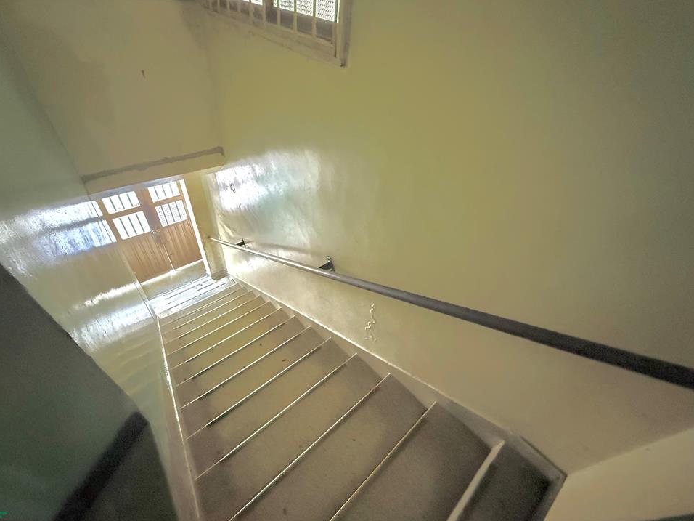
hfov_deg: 98.2
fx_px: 301
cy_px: 243
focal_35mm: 15
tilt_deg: -41.0
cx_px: 346
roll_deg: -8.4
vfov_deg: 81.6
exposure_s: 1/50
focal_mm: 2.22
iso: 1600
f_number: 2.2
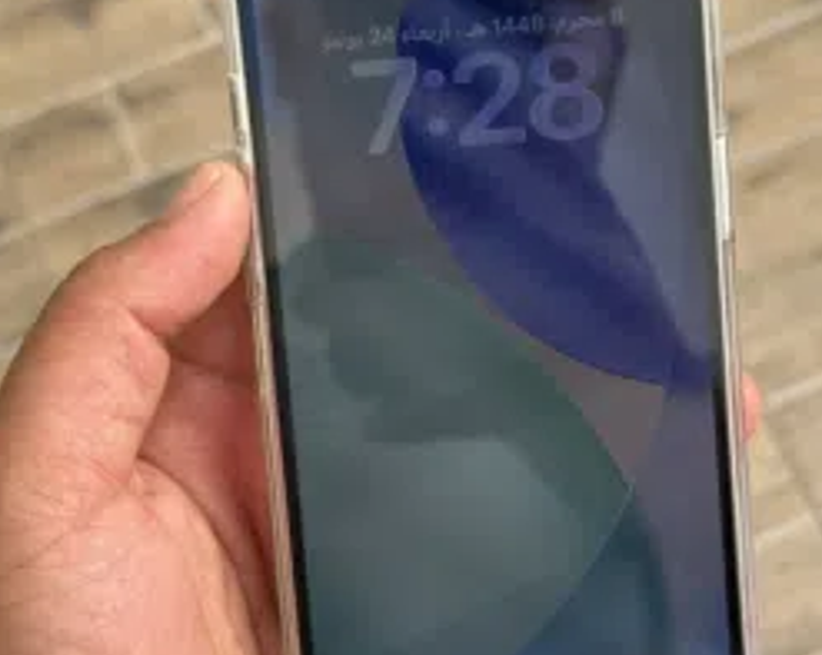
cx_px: 469
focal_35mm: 76
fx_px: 1847
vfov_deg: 20.1
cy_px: 323
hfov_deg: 25.1
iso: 64
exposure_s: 1/785
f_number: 1.78
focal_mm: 6.86
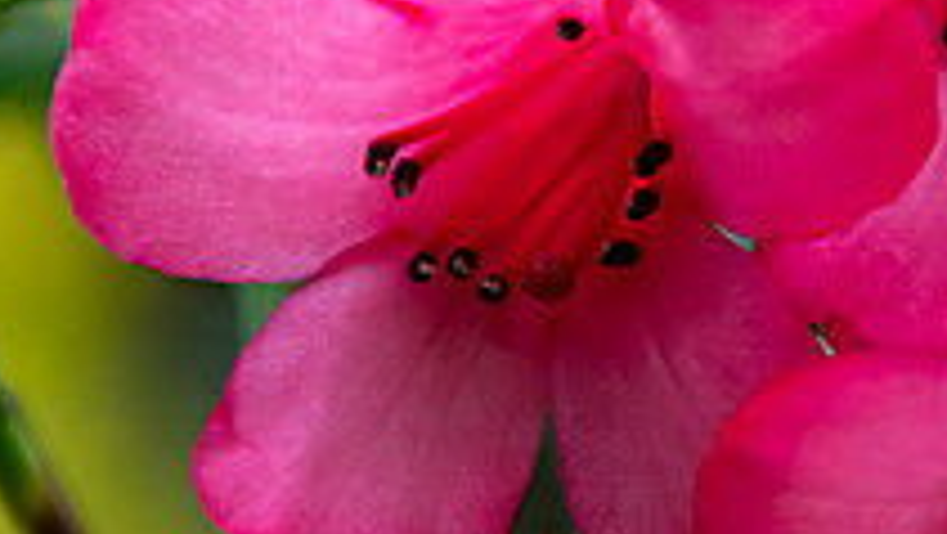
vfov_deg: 0.9
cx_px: 889
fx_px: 35856
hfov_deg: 1.5
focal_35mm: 1427
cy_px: 222
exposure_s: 1/320
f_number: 6.3
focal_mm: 330
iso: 800
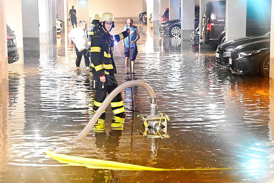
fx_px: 761
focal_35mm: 100
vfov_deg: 13.7
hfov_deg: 20.4
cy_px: 92
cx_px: 137
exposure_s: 1/60
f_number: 5.6
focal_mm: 100
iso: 25600
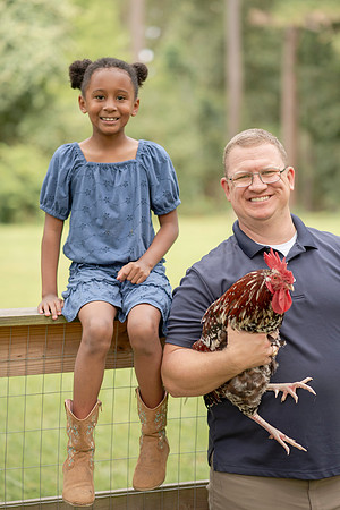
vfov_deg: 23.9
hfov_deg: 16.1
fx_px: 1204
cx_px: 170
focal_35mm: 85
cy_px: 255
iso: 250
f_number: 2.2
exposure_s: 1/1250
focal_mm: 85
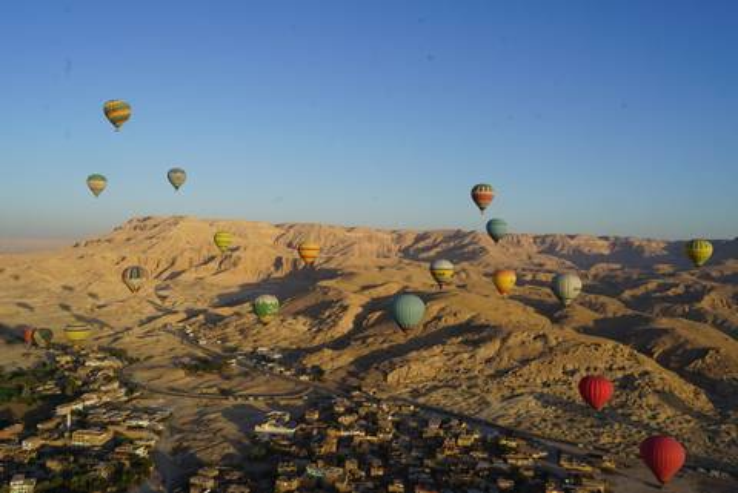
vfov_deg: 45.0
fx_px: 595
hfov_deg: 63.6
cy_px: 246
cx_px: 369
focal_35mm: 29
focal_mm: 29
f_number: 11
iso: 100
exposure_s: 1/125
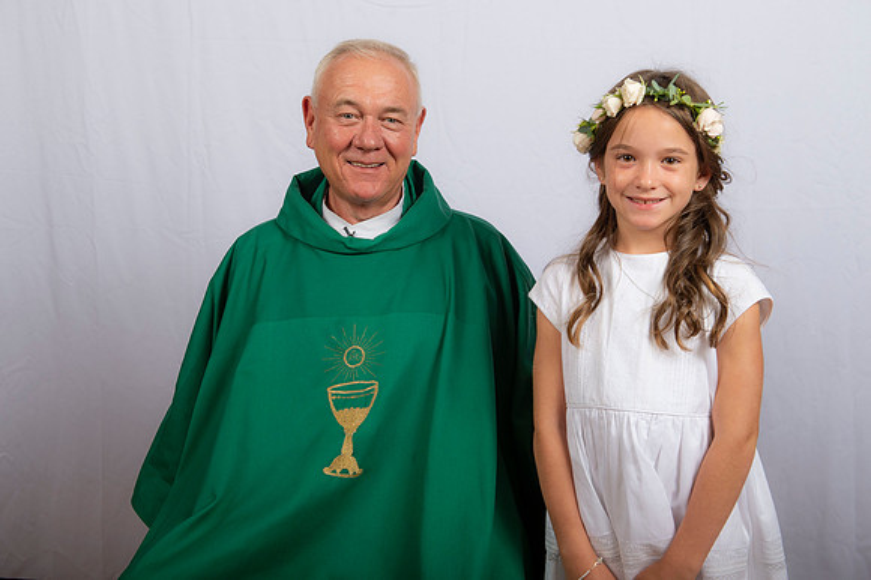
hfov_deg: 39.6
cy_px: 290
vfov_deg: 27.0
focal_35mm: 50
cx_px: 436
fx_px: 1209
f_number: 8
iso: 320
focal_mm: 50
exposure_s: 1/200
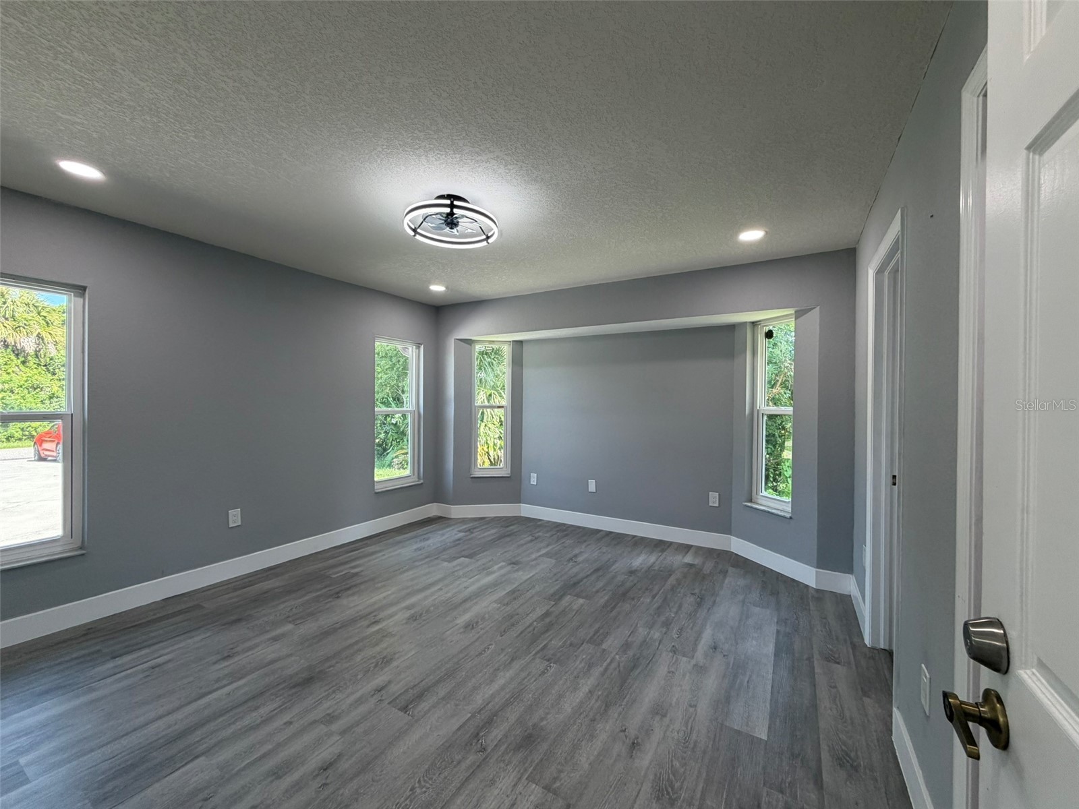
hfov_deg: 102.1
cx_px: 540
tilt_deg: -0.7
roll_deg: +0.6
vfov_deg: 85.7
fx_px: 436
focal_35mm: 14
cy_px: 404
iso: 125
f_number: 2.2
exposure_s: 1/120
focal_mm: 2.22
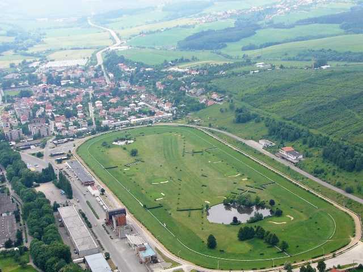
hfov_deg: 37.5
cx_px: 182
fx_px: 535
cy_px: 136
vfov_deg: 28.6
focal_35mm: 51
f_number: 5.2
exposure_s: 1/400
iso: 100
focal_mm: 8.5
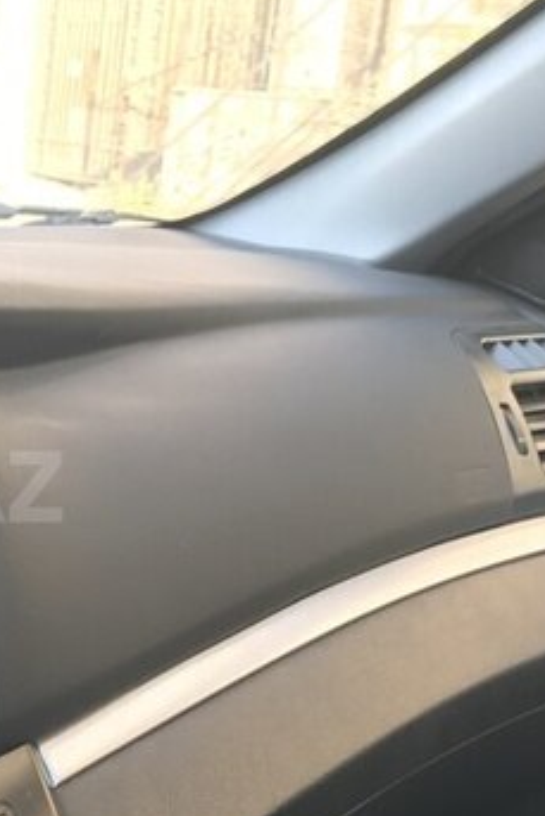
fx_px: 1270
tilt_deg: -21.4
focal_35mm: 56
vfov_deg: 35.5
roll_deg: -5.6
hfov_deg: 21.6
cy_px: 487
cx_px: -181
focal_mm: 3.99
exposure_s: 1/50
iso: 25
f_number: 1.8
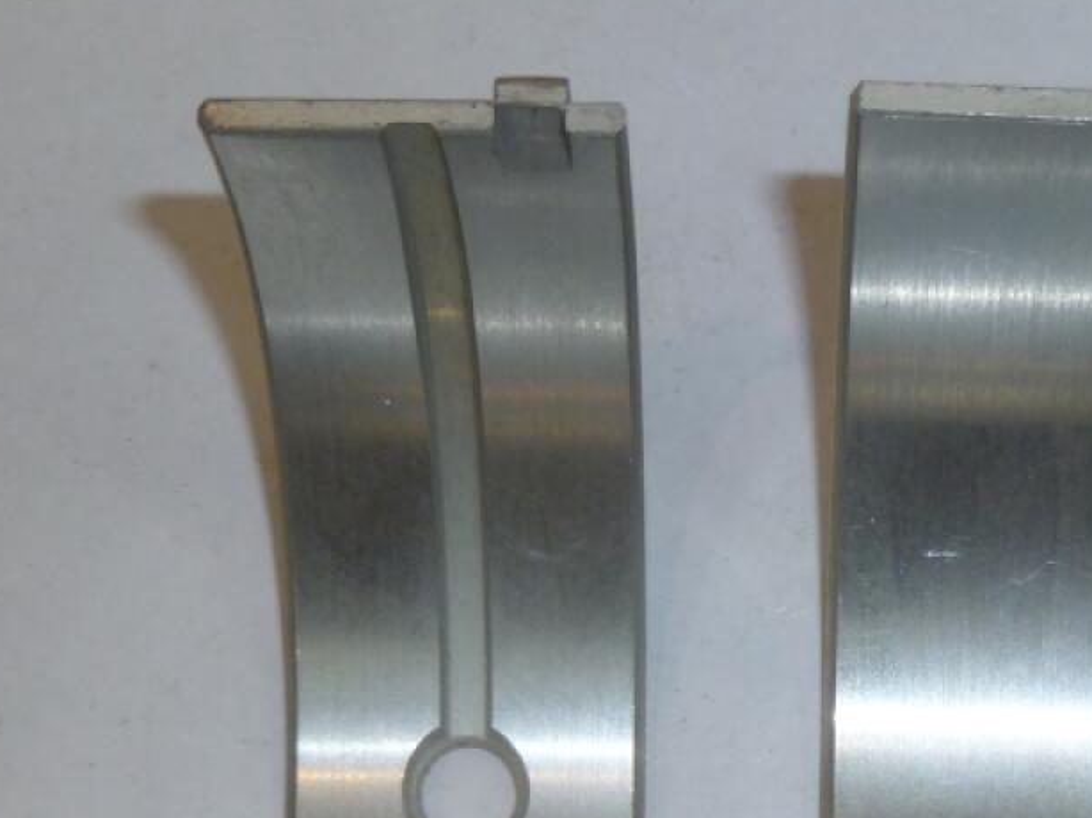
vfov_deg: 19.6
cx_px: 914
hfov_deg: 26.1
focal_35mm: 73
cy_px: 820
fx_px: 2302
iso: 125
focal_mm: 5
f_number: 3.3
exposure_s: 1/30
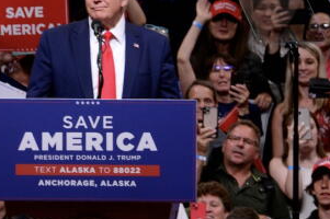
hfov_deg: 2.5
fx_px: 7582
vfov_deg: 1.7
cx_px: 112
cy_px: 81
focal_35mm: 828
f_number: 7.1
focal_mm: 300
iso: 3200
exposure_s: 1/200
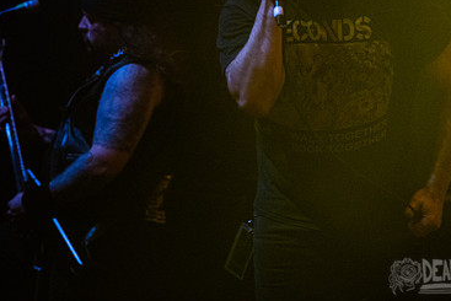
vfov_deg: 7.0
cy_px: 6
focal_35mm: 197
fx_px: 2469
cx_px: 178
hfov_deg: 10.4
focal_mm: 100
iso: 2000
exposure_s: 1/200
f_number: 3.2
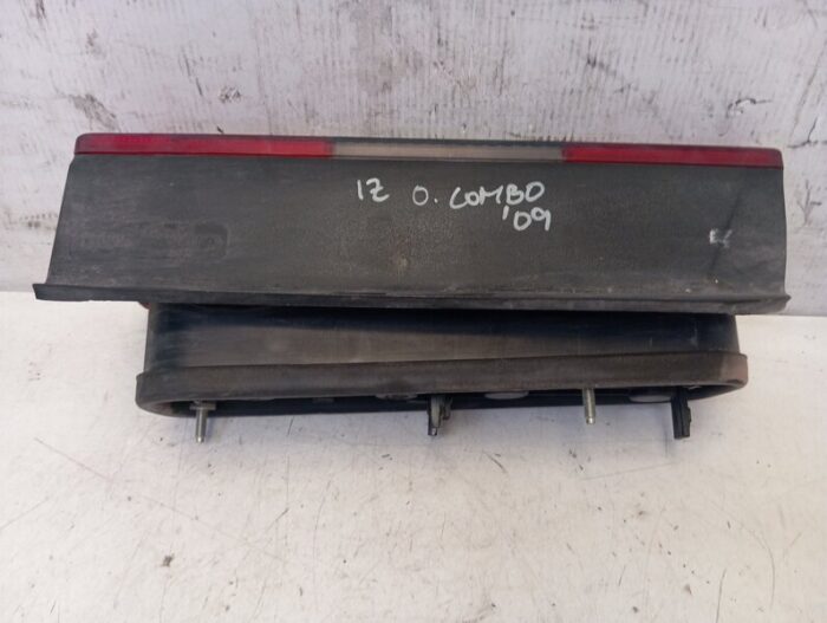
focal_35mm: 28
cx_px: 414
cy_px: 312
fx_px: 670
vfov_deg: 49.9
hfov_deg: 63.4
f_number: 1.8
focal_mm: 4.22
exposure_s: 1/33.3
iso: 367
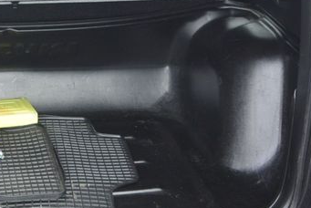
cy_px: 51
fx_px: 700
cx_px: 46
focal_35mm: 81
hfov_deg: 24.5
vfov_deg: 16.8
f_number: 3.5
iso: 160
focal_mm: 10
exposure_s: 1/160
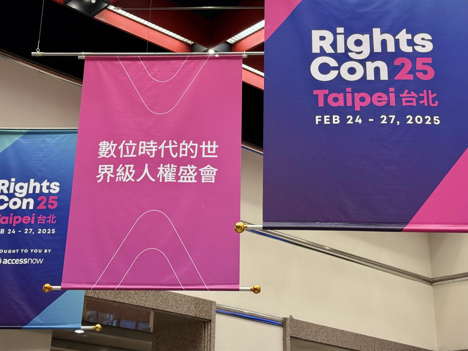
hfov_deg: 31.2
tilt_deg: +24.2
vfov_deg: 23.6
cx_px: 214
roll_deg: -1.7
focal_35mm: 62
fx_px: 838
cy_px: 128
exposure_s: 1/60
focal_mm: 6.76
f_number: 1.78
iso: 100
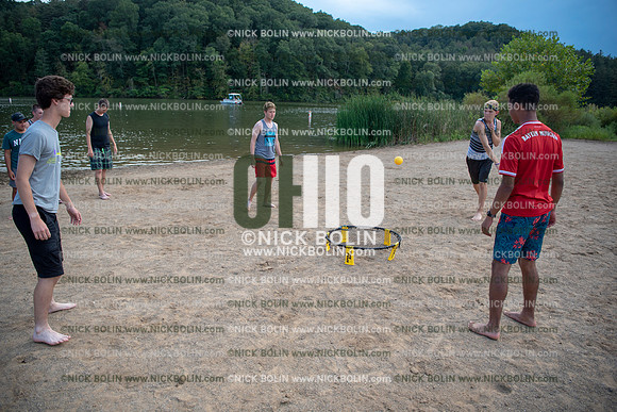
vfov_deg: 53.2
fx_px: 411
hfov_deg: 73.7
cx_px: 308
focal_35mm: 24
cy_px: 206
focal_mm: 24
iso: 160
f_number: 3.2
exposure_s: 1/640
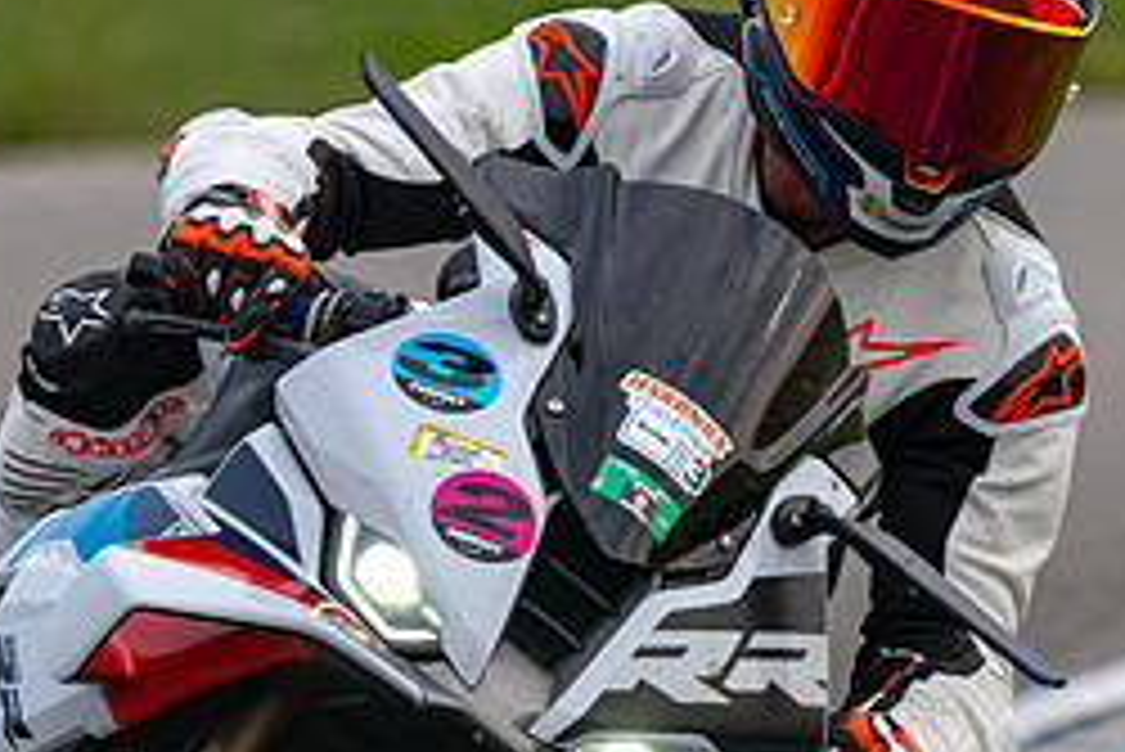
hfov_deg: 1.2
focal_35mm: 1778
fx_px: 55592
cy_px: 343
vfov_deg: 0.8
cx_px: 301
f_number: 6.3
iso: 500
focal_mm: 600
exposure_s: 1/1250
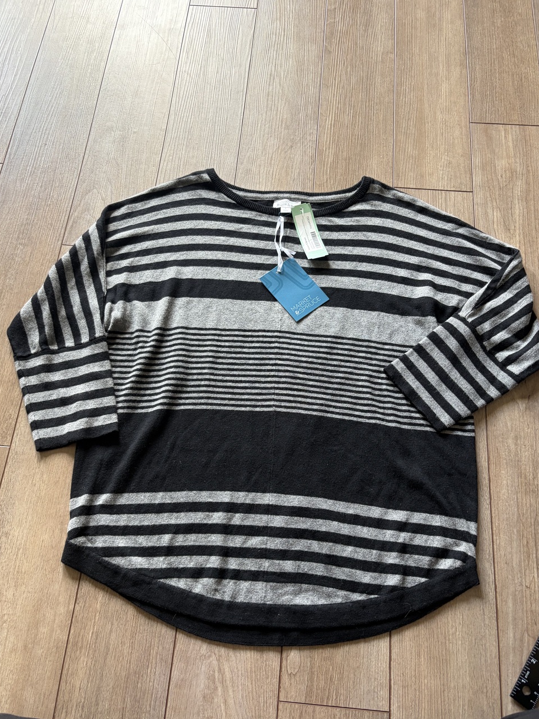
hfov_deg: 51.4
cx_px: 272
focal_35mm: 27
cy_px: 373
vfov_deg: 65.3
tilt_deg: -68.4
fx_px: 561
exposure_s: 1/60
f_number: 1.6
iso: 125
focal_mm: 5.96
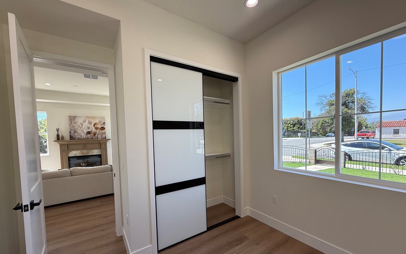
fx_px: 166
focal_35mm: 15
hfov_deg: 101.5
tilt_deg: -2.0
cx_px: 204
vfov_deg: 74.5
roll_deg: +1.1
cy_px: 143
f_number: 2.2
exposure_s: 1/240
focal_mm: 2.22
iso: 64
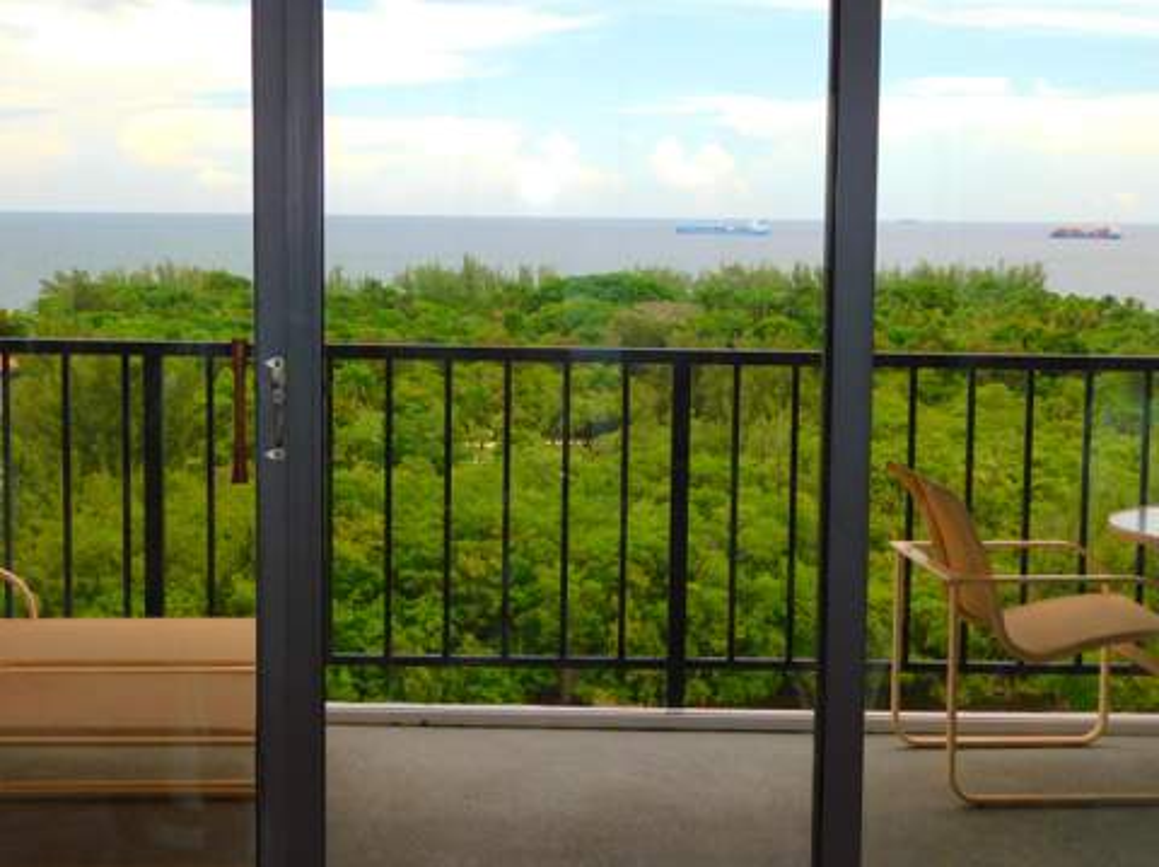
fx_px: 1973
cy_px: 434
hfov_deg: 32.7
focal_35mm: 59
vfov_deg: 24.8
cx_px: 580
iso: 125
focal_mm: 10.4
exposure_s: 1/200
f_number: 4
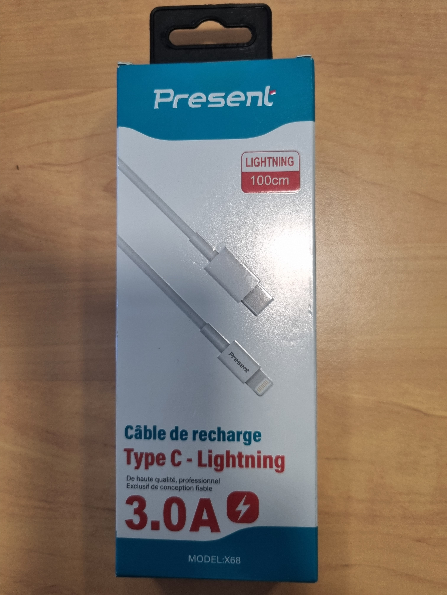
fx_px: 448
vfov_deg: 67.3
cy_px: 298
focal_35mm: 26
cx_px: 224
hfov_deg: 53.1
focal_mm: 5.4
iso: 160
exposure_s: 1/100
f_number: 1.8
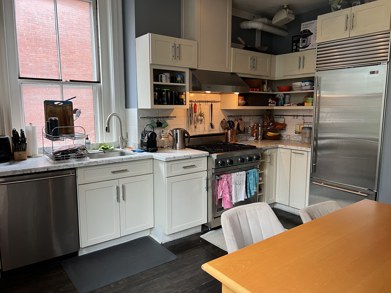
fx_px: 294
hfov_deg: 67.3
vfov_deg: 53.1
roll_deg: +0.2
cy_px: 146
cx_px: 196
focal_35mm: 26
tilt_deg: -6.9
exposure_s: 1/60
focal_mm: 5.7
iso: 125
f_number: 1.5
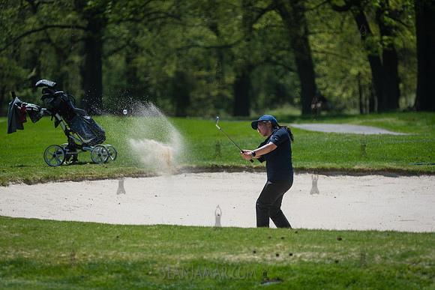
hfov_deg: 10.3
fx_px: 2417
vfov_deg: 6.9
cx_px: 218
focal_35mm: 200
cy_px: 145
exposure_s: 1/1600
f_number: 3.5
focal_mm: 200
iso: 100
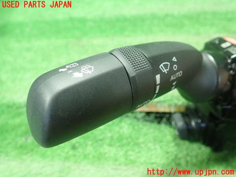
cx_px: 118
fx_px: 205
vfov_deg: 46.8
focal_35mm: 30
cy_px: 88
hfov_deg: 60.0
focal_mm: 5.5
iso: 800
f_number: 2.3
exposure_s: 1/80
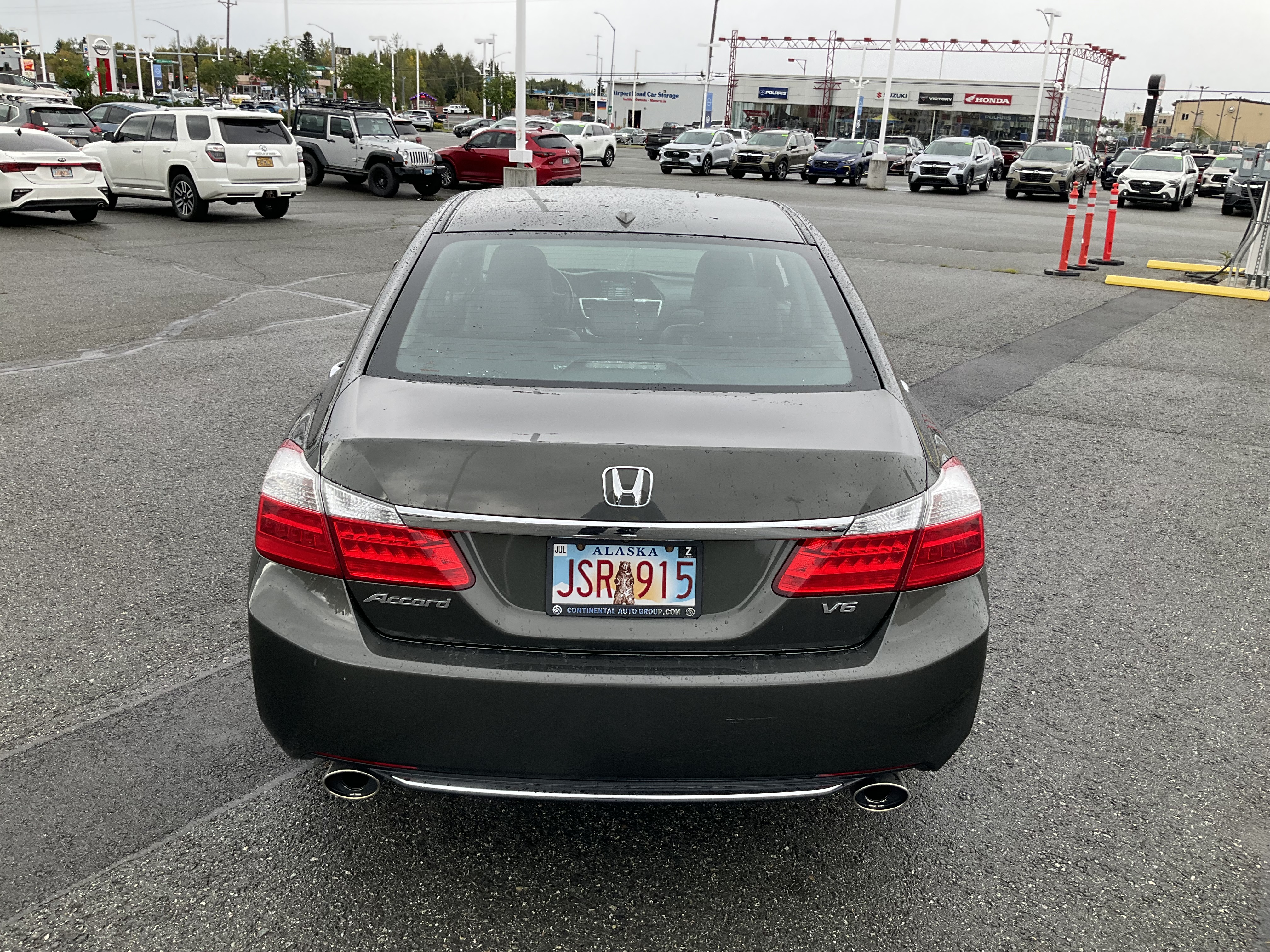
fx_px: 1064
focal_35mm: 29
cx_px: 635
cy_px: 476
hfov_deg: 61.7
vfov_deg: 48.2
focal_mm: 3
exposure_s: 1/152
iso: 20
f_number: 1.8
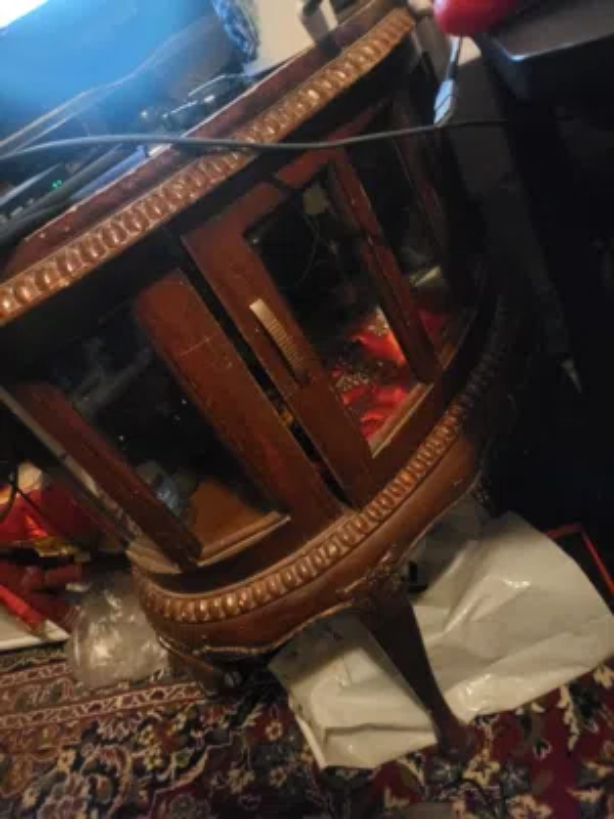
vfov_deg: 71.6
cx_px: 307
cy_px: 410
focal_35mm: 24
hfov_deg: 56.8
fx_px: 568
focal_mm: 5
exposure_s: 1/9.99
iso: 3200
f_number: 1.8
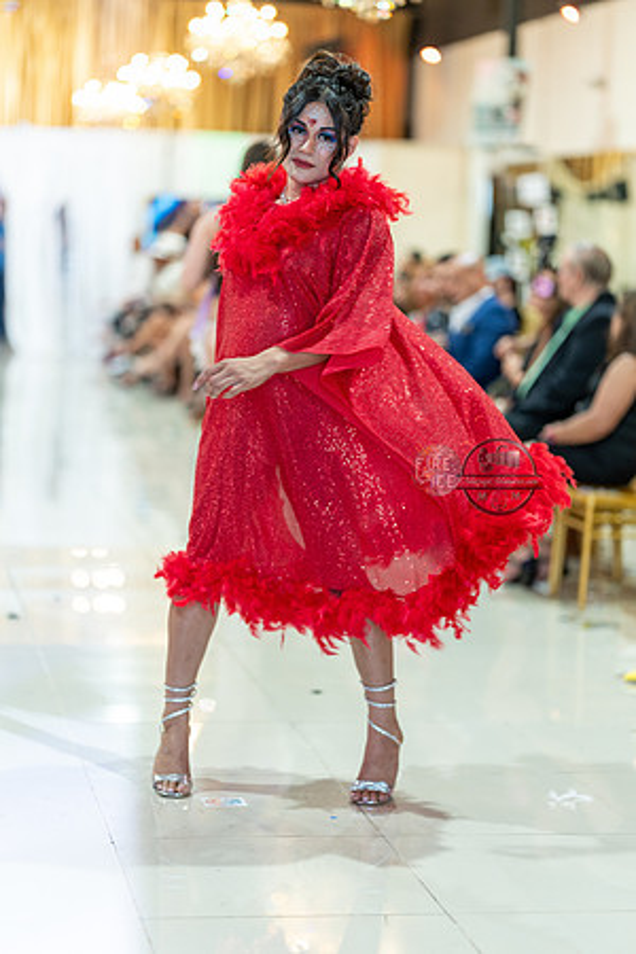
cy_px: 477
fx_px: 2252
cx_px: 318
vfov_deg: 23.9
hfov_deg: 16.1
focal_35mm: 85
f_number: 1.4
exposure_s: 1/160
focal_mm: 85
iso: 400
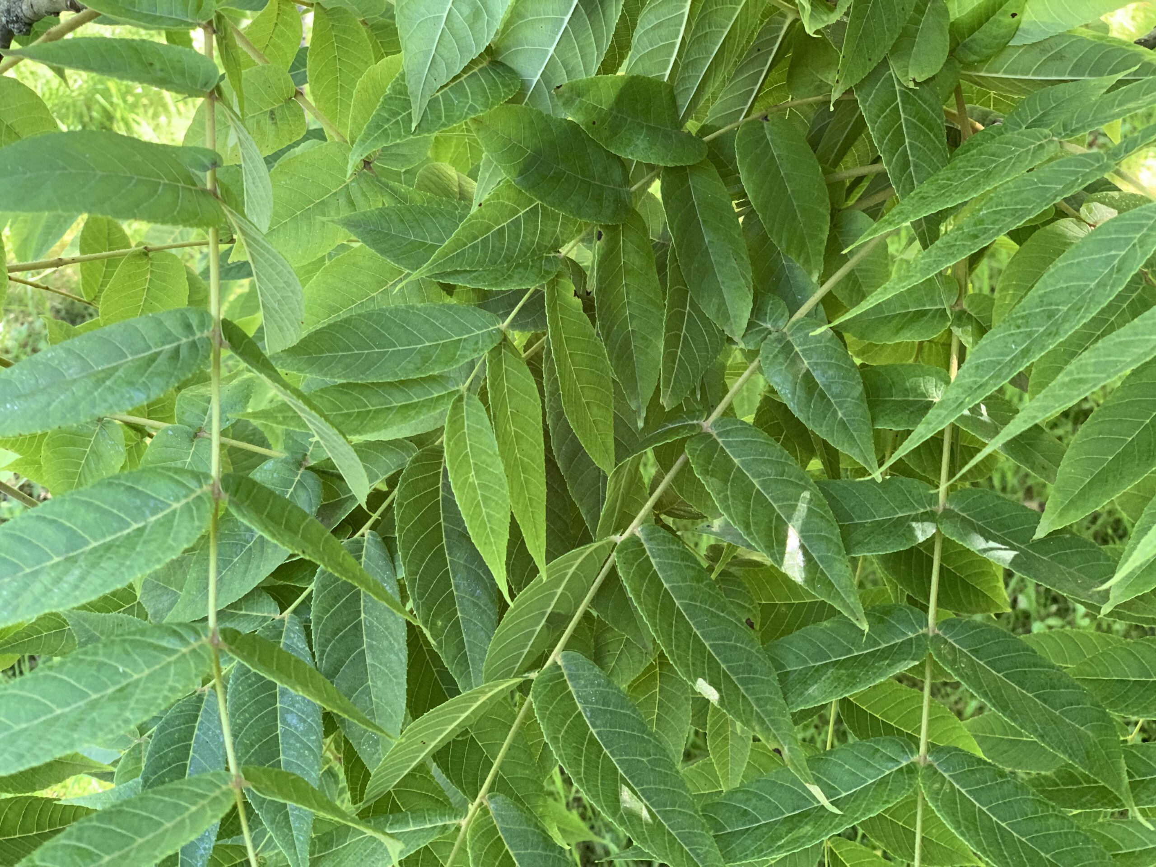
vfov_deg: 28.0
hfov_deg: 36.8
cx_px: 578
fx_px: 1737
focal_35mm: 52
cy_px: 434
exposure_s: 1/60
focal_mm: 6
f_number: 2.4
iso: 125
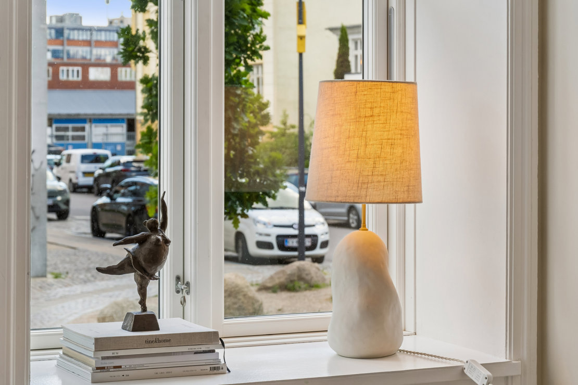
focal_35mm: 96
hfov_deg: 21.2
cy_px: 192
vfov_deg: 14.3
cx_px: 289
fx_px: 1541
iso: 200
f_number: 8
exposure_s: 1/125
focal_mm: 64
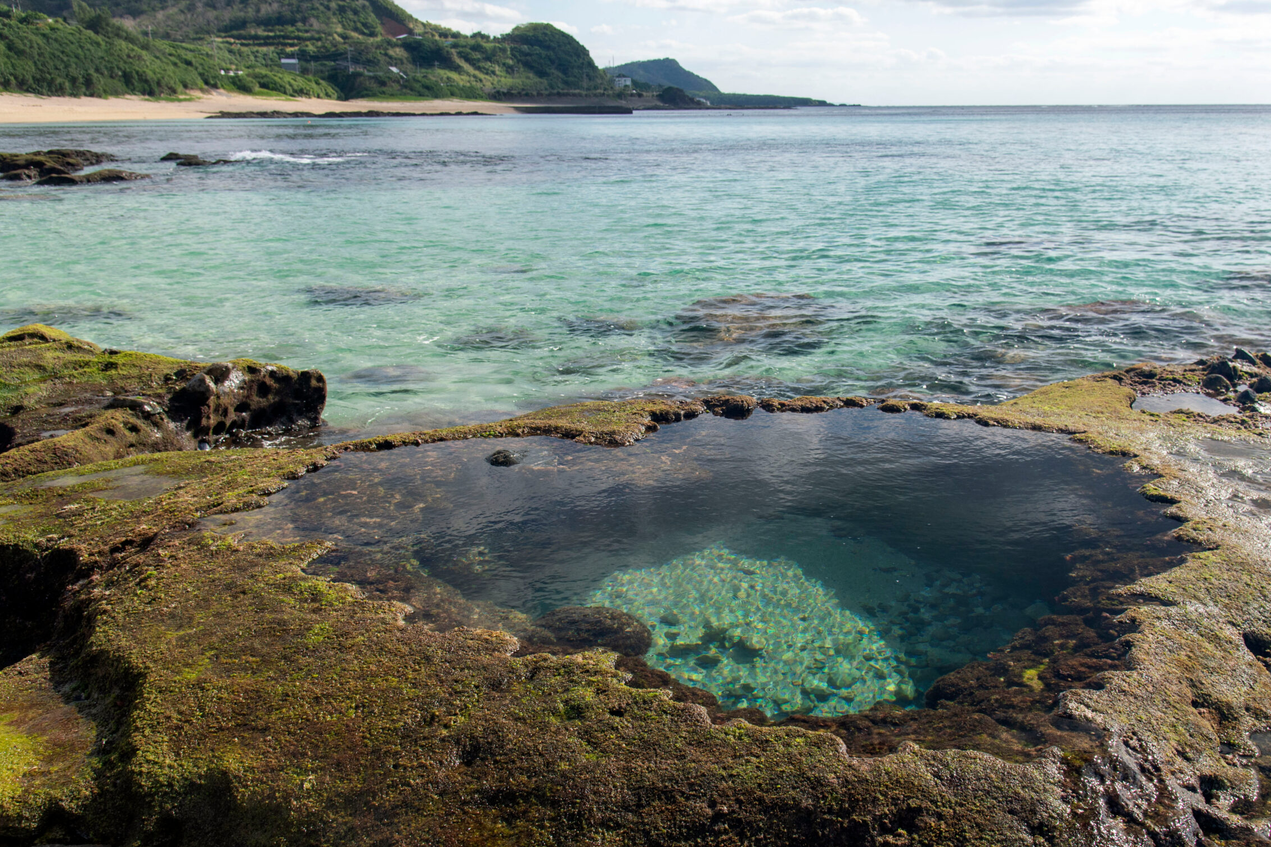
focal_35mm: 34
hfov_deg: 55.7
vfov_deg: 38.9
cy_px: 444
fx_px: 1200
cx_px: 697
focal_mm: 30
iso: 400
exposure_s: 1/320
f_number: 8
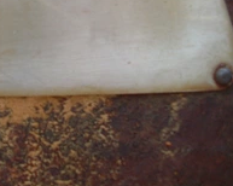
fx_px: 530
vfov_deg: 19.4
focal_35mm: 77
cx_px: 4
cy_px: 8
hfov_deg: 23.8
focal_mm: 6.3
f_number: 7.7
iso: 80
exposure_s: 1/90
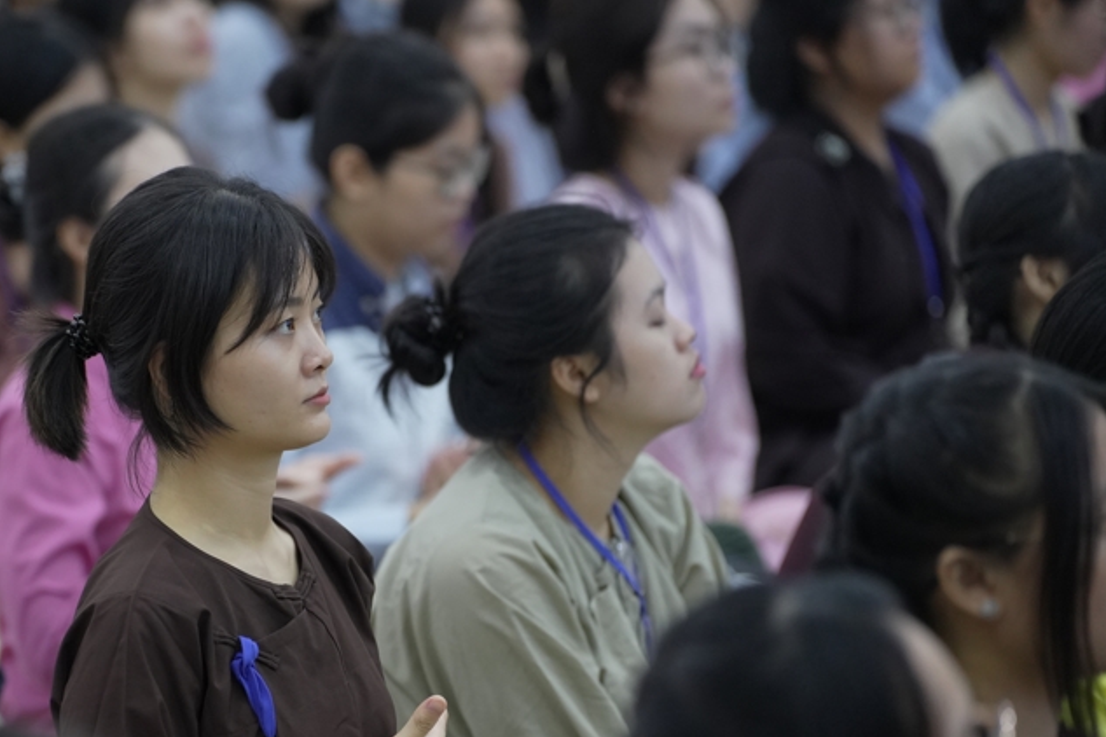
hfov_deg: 8.9
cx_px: 314
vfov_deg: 5.9
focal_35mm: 231
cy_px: 526
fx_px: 7096
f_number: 2.8
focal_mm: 150
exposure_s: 1/200
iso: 2500
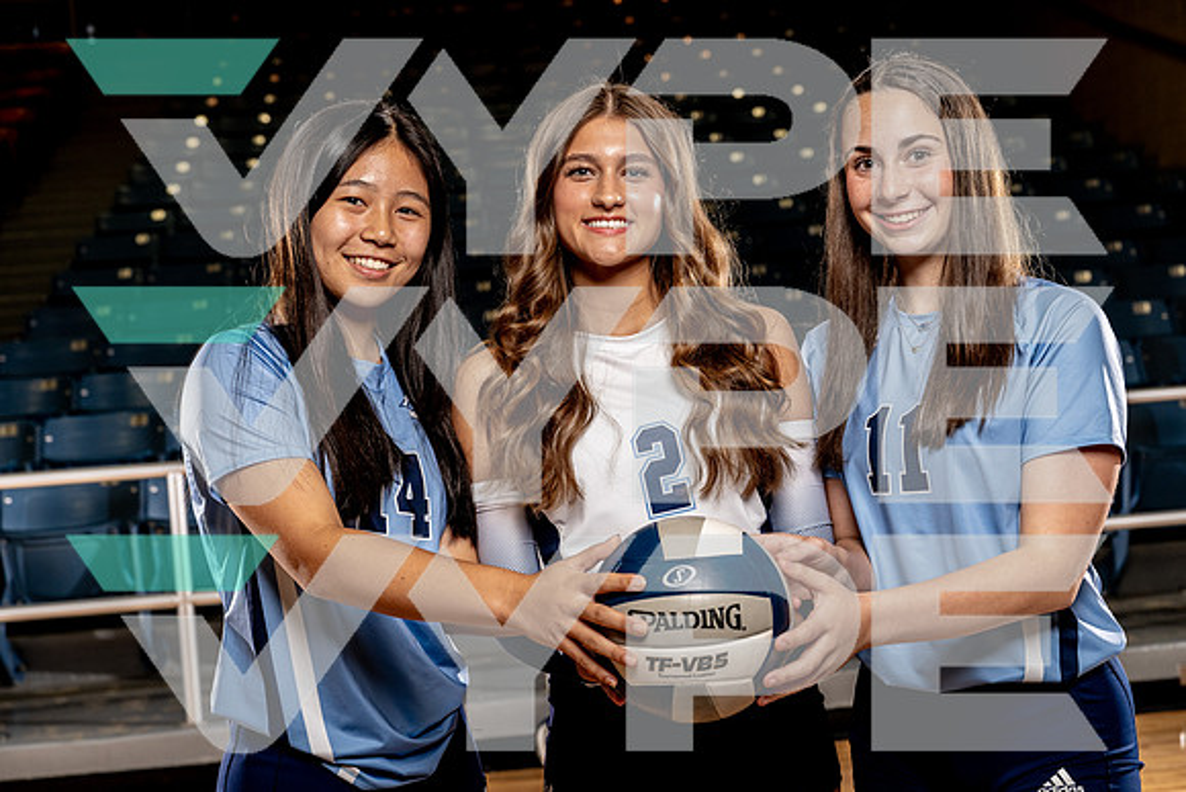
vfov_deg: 25.5
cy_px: 396
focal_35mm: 53
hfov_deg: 37.5
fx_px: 1746
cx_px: 593
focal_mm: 53
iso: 400
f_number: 5
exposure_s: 1/250
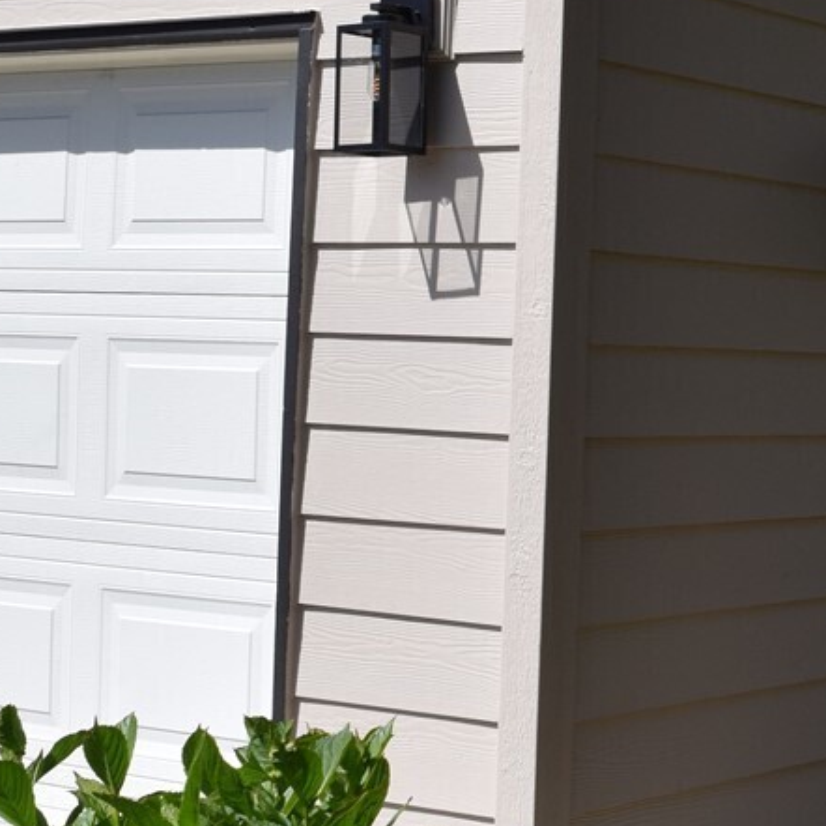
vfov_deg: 19.7
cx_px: 1019
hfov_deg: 18.6
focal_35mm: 88
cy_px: 281
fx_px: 2376
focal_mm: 18
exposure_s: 1/400
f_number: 10
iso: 200
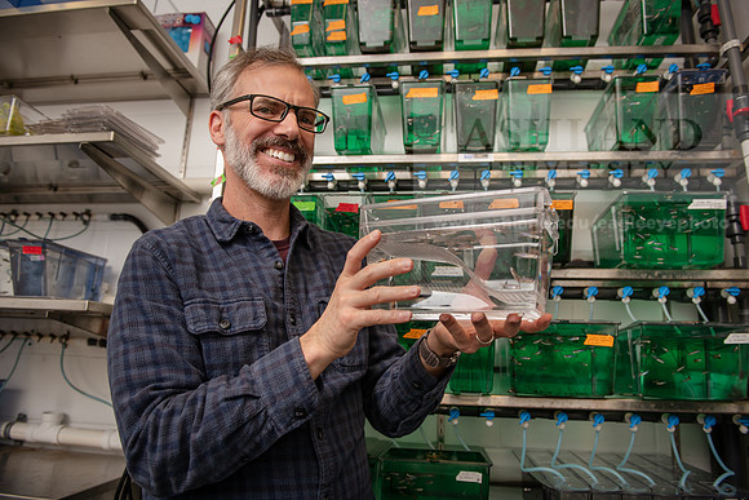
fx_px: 499
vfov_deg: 53.2
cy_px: 250
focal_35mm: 24
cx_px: 374
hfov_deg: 73.7
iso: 160
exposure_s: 1/125
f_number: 4
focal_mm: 24
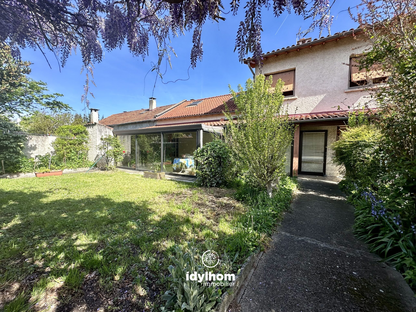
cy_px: 156
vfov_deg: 85.7
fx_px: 168
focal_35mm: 14
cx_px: 208
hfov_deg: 102.1
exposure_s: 1/662
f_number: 2.2
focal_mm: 2.22
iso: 40
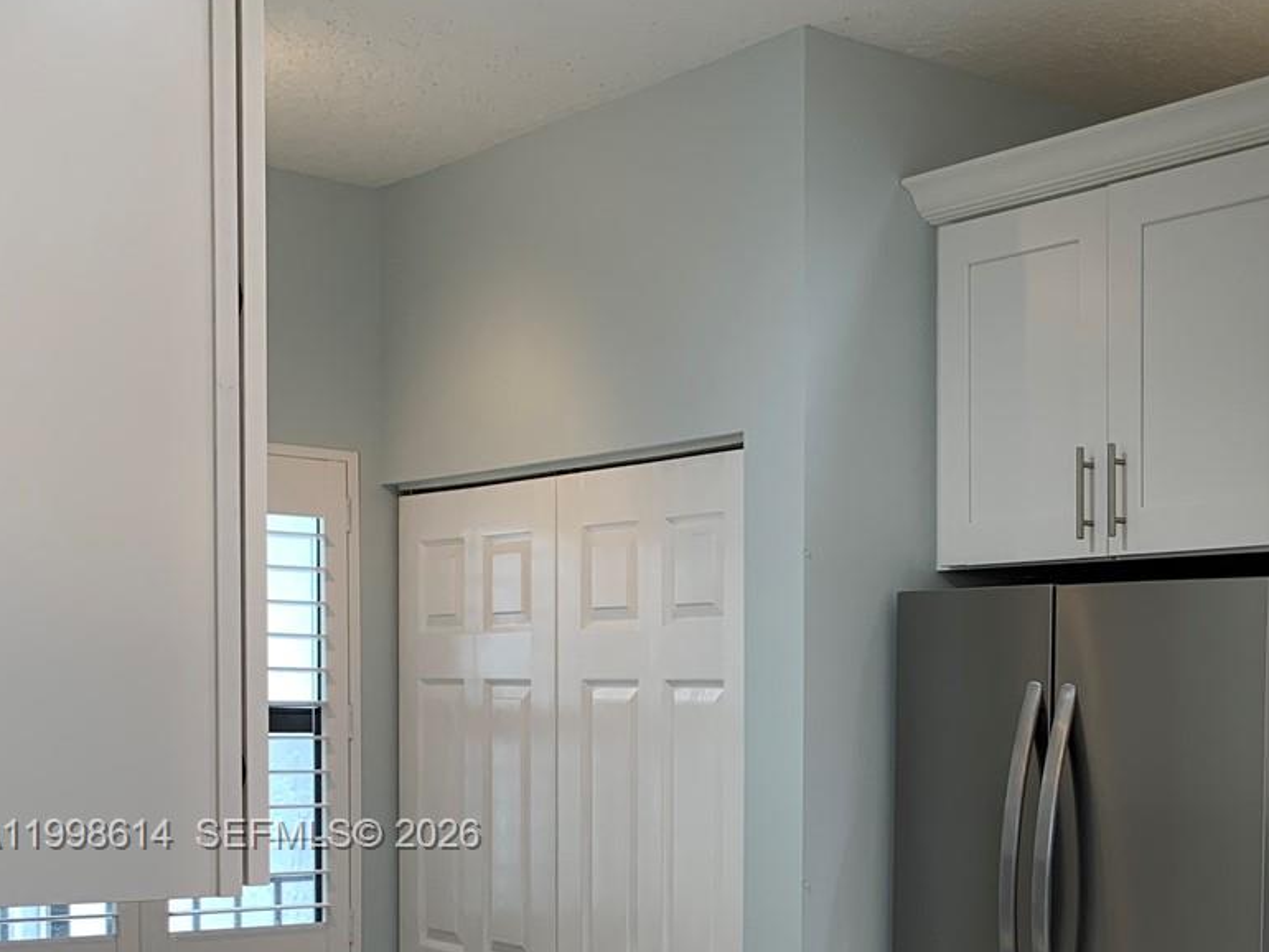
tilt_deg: -2.0
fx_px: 1980
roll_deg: -1.5
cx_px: 1285
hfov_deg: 32.5
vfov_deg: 26.3
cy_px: 837
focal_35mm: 54
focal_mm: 4.25
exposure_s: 1/120
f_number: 1.8
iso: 50
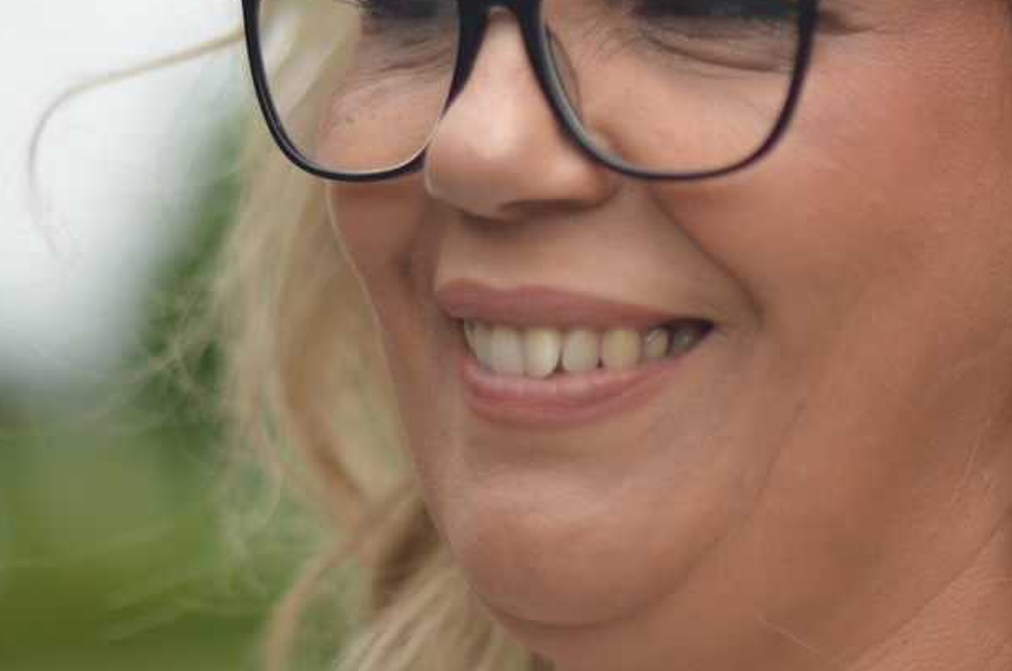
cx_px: 938
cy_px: 81
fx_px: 4378
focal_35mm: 156
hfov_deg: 13.1
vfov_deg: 8.7
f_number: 1.6
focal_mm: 50
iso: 200
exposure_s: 1/1250
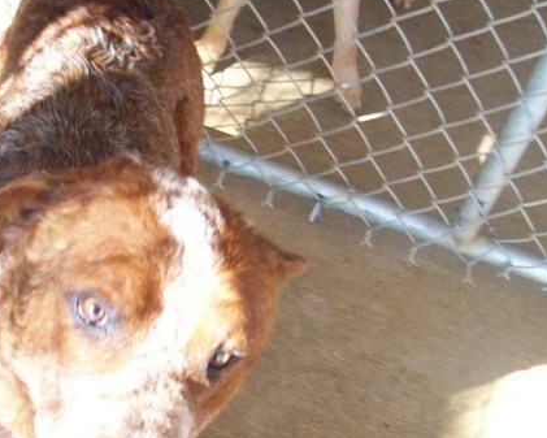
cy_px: 276
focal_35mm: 64
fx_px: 1036
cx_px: 116
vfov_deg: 23.8
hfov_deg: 29.0
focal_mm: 6
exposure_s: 1/96.5
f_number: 2.7
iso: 200
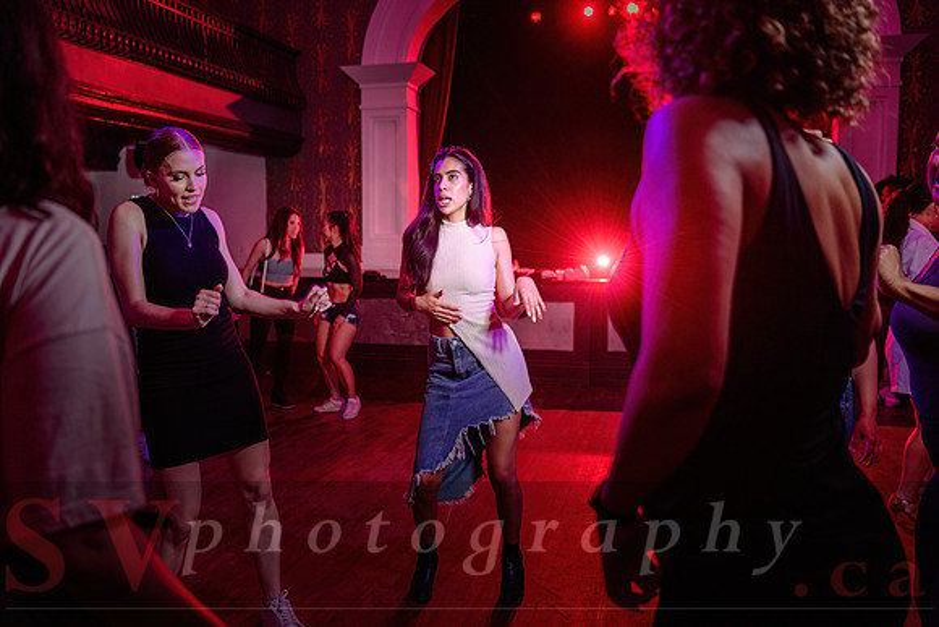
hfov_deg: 55.2
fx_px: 898
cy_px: 312
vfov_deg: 38.5
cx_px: 449
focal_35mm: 34
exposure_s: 1/80
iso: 1000
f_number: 3.2
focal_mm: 32
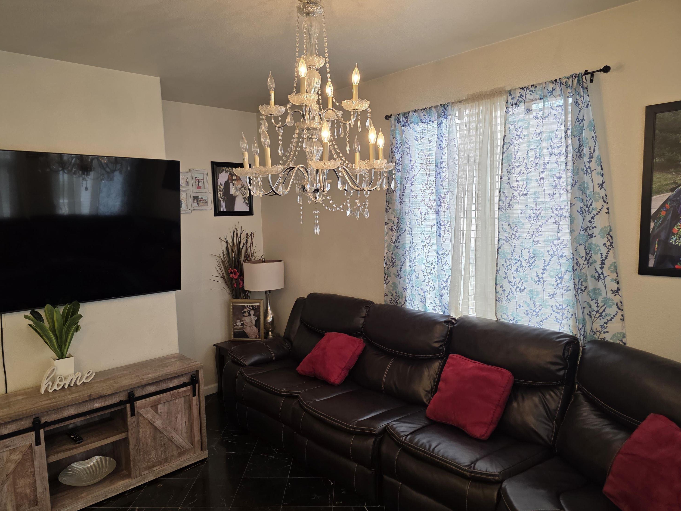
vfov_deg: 56.8
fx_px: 472
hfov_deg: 71.6
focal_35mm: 24
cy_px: 263
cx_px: 331
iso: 125
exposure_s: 1/120
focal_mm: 6.3
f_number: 1.7
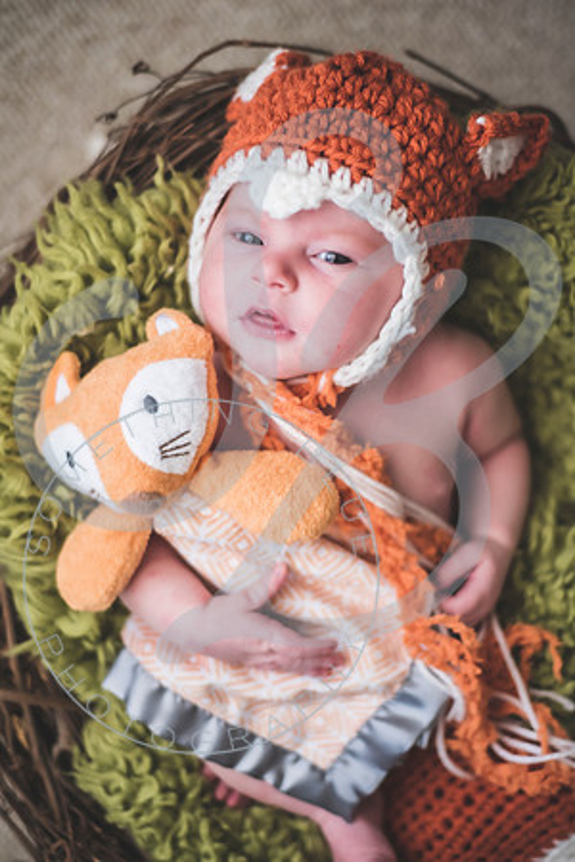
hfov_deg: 27.0
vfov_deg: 39.6
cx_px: 288
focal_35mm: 50
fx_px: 1198
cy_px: 431
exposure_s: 1/125
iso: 640
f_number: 1.8
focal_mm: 50
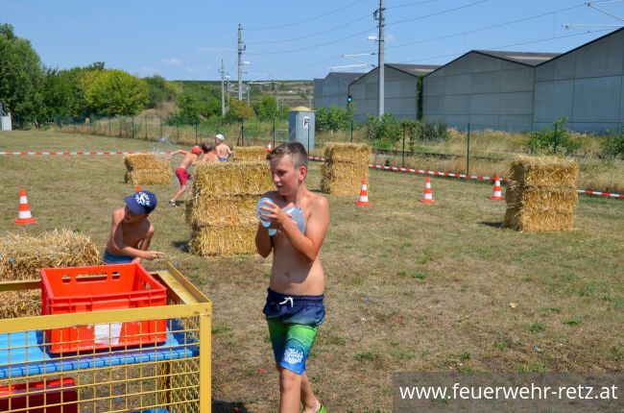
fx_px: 778
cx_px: 312
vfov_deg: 29.7
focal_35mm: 45
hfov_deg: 43.7
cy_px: 206
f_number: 9
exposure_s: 1/320
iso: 100
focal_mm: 30
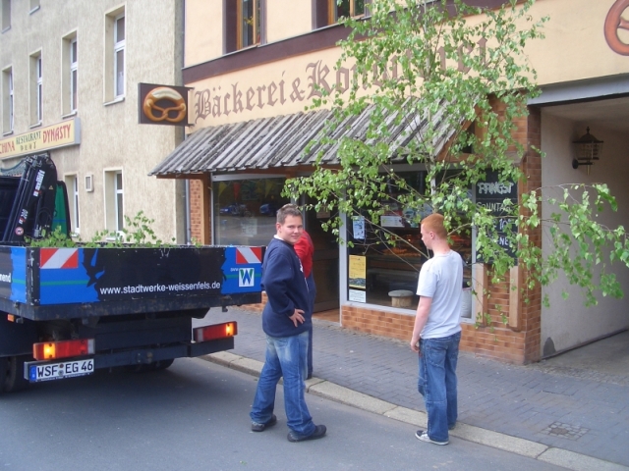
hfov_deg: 52.6
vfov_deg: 40.7
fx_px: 636
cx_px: 314
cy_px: 236
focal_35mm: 35
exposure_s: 1/125
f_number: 4.3
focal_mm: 5.8
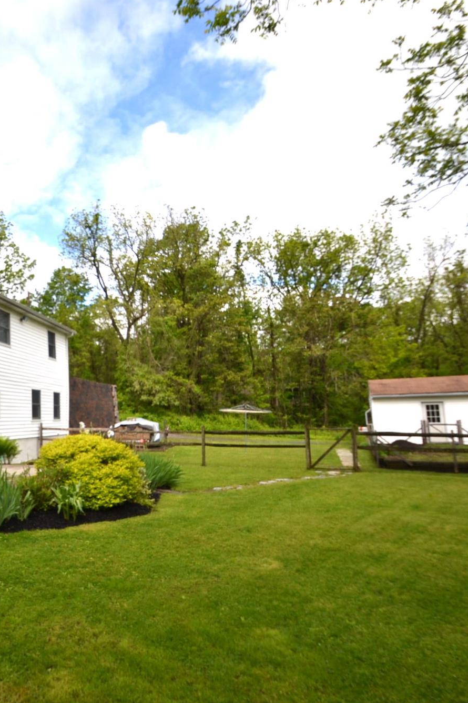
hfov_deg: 50.5
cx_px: 70
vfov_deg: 76.1
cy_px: 345
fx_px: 449
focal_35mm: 23
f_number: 8
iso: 100
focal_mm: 10
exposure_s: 1/200
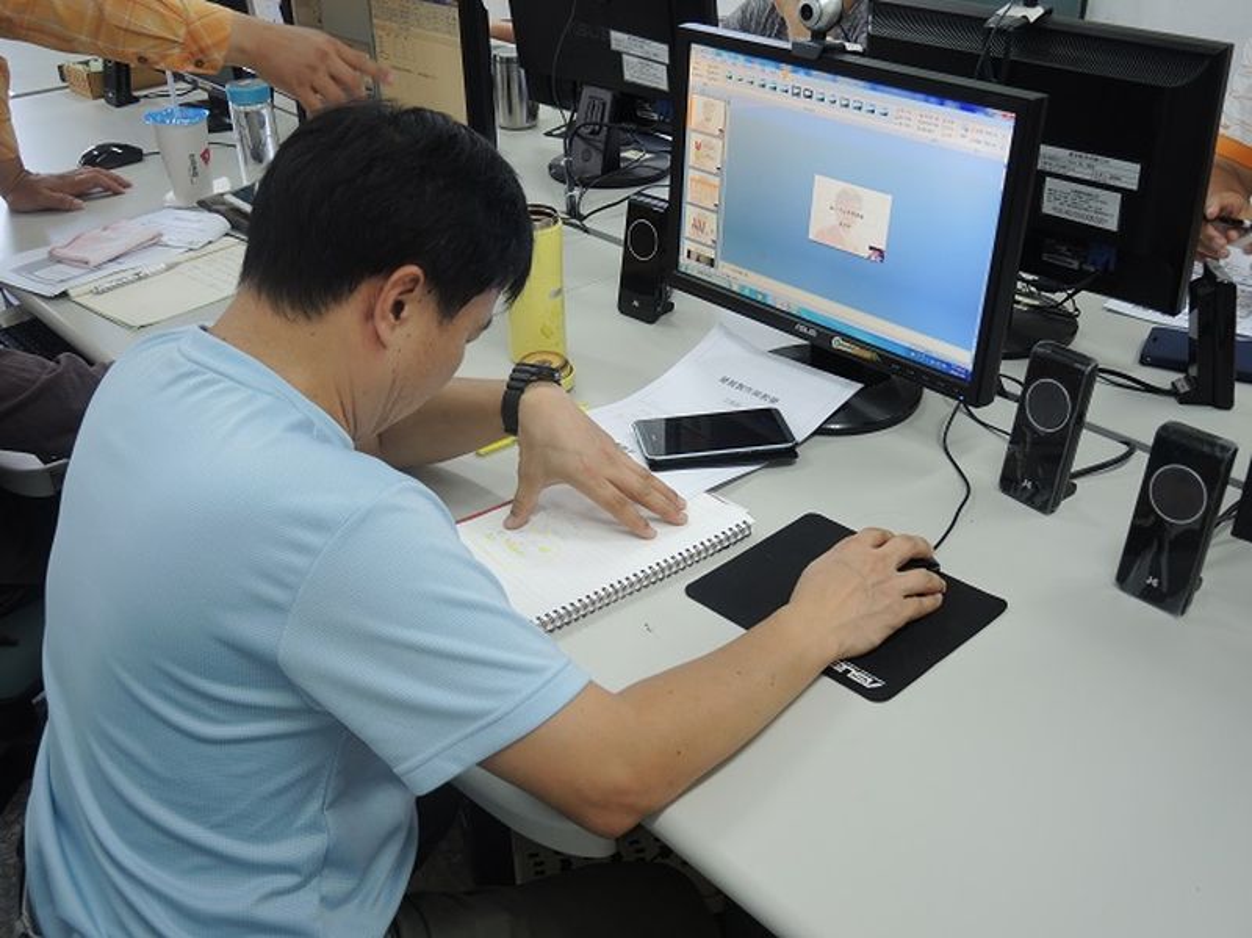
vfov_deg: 40.7
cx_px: 626
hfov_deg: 52.7
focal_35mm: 35
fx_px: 1265
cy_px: 469
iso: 140
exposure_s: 1/50
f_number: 2.2
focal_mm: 7.6
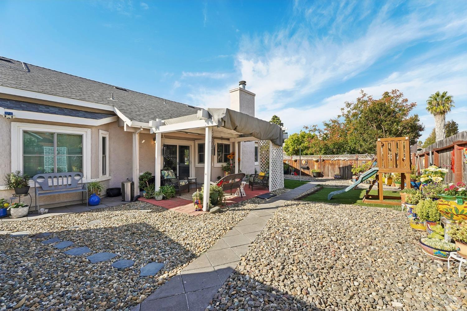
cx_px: 234
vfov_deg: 81.2
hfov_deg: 104.3
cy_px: 156
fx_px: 182
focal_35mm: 14
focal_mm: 14
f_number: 9
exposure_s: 1/320
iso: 640
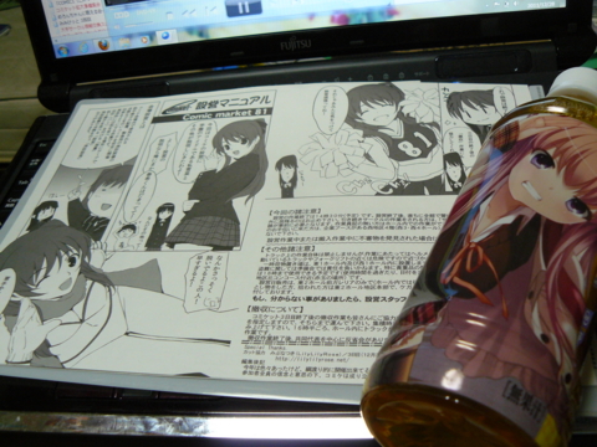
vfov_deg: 39.7
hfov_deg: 51.4
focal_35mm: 36
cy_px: 224
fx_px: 621
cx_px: 298
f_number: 2.8
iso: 200
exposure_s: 1/15
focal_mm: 6
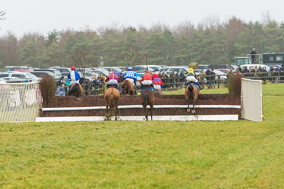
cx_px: 140
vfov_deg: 4.2
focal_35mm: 331
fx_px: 2608
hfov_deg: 6.2
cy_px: 94
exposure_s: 1/1000
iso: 1000
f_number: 4
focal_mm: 200
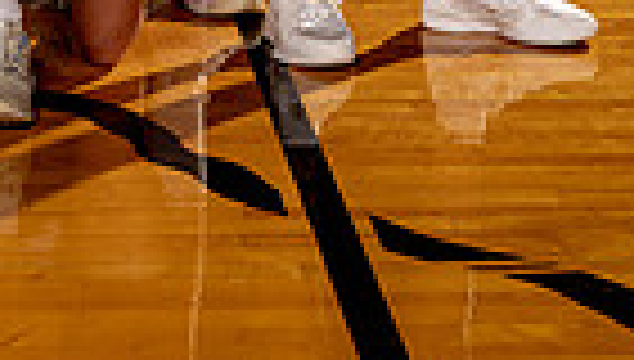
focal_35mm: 170
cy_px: -540
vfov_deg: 6.8
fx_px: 2864
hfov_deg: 12.5
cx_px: 45
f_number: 5.6
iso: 100
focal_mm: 51
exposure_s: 1/250
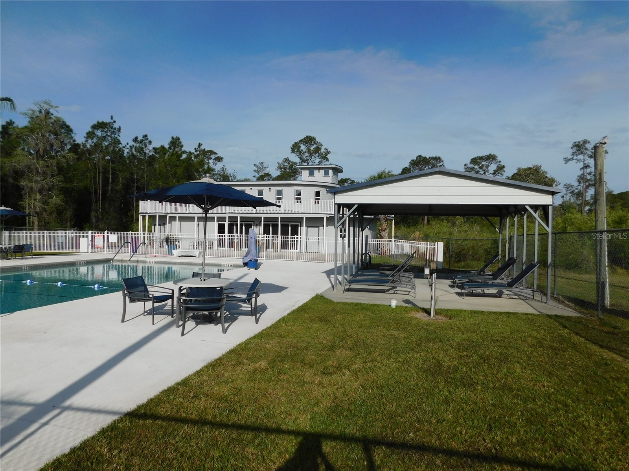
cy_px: 236
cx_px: 314
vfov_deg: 58.9
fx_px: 418
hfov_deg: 73.9
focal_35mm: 23
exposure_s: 1/1000
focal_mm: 4
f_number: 6
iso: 125
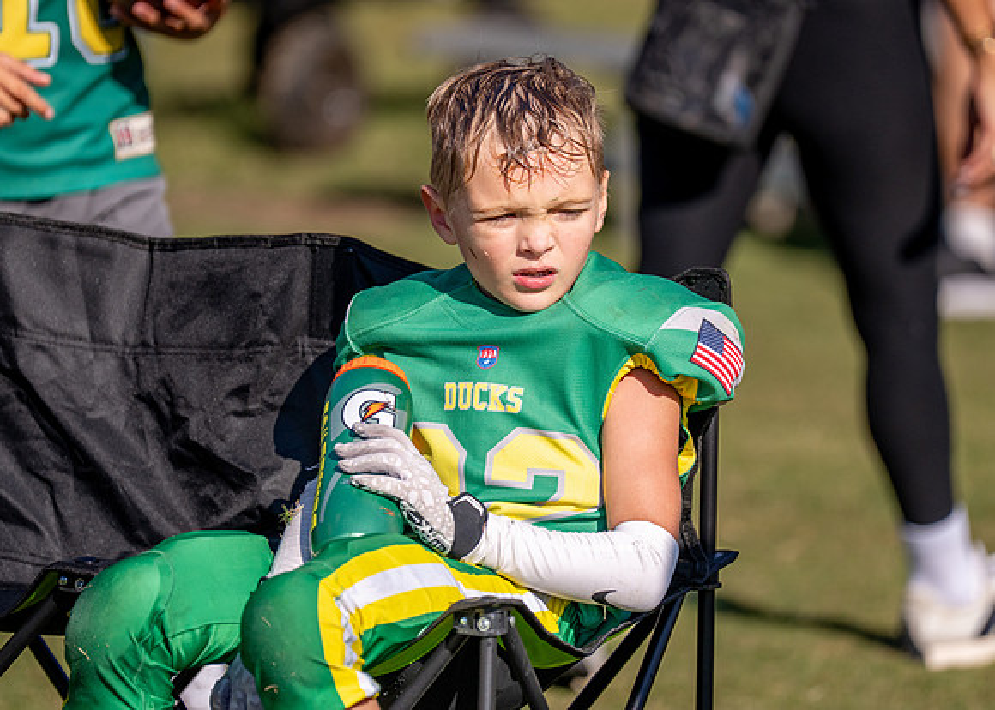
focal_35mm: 281
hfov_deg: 7.2
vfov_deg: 5.1
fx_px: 7926
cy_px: 324
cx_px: 526
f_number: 2.8
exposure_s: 1/6400
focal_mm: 200
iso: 250
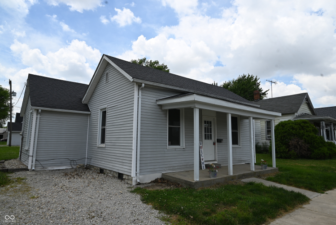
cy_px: 112
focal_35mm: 22
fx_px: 201
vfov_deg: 58.4
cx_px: 168
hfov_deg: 79.9
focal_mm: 21.5
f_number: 9
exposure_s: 1/320
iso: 100
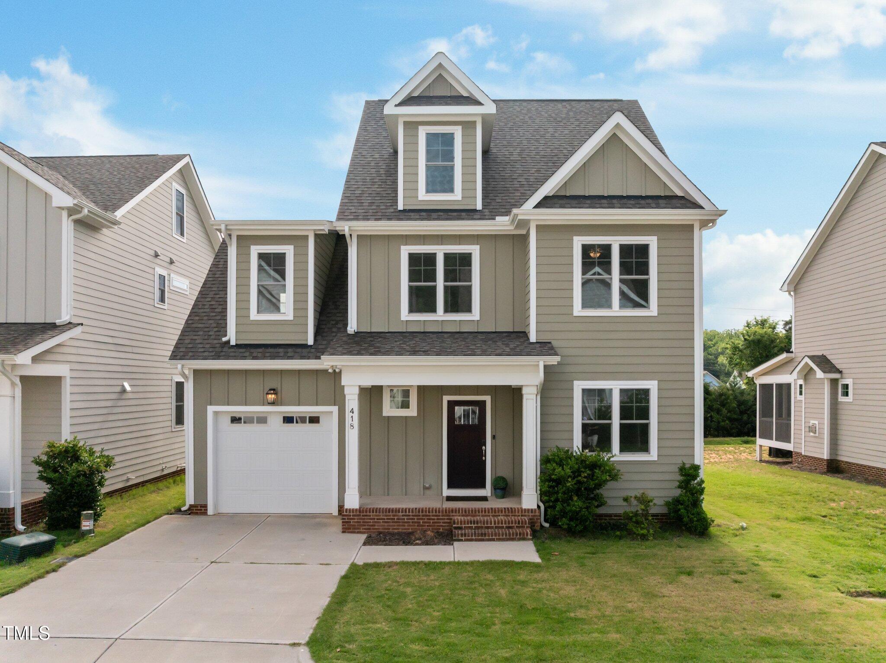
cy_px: 332
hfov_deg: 71.6
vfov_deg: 56.8
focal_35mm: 24
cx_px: 443
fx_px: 614
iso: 410
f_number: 2.8
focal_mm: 12.29
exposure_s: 1/8000
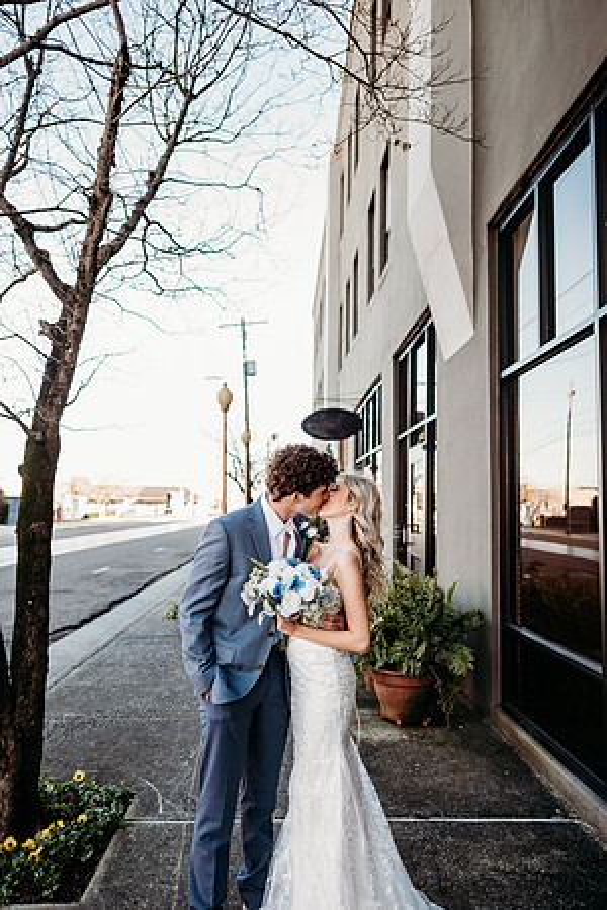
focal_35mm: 24
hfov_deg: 53.1
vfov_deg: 73.7
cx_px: 304
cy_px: 455
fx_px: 607
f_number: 2
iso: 160
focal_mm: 24
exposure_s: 1/320
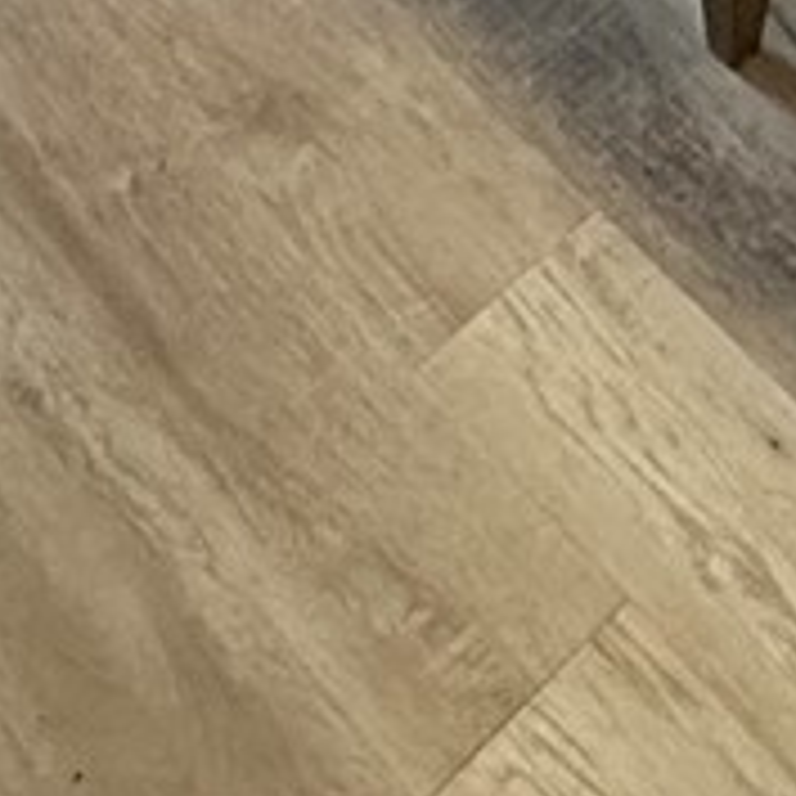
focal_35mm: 112
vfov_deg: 10.1
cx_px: 598
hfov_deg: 15.5
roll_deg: -1.9
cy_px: -1772
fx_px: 2914
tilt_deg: -13.4
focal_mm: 2.22
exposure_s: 1/60
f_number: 2.2
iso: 200
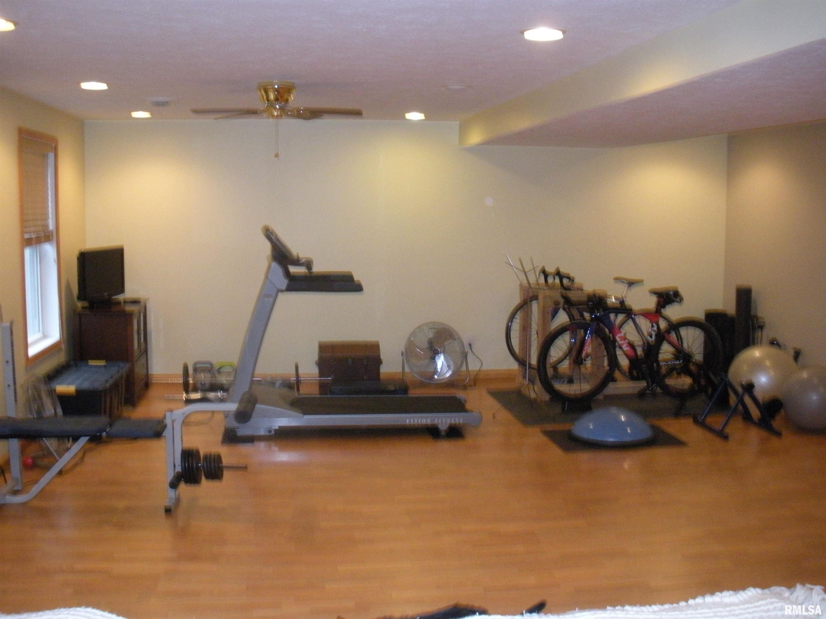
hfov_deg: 51.4
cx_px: 413
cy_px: 310
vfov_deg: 39.7
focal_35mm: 36
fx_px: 859
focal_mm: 6.3
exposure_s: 1/30
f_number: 3.5
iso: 465
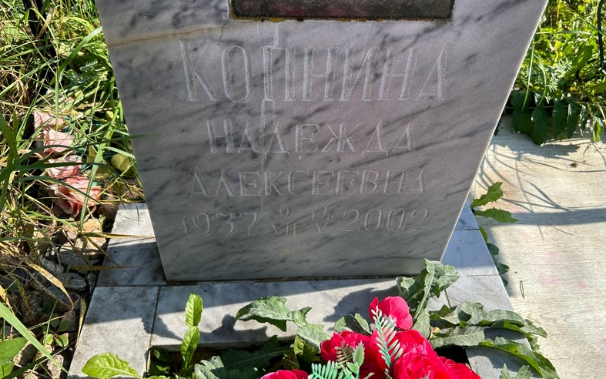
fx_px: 462
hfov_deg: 66.5
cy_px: 174
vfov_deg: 44.5
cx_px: 307
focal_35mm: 28
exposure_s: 1/1869
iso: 50
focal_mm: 5.7
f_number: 1.5
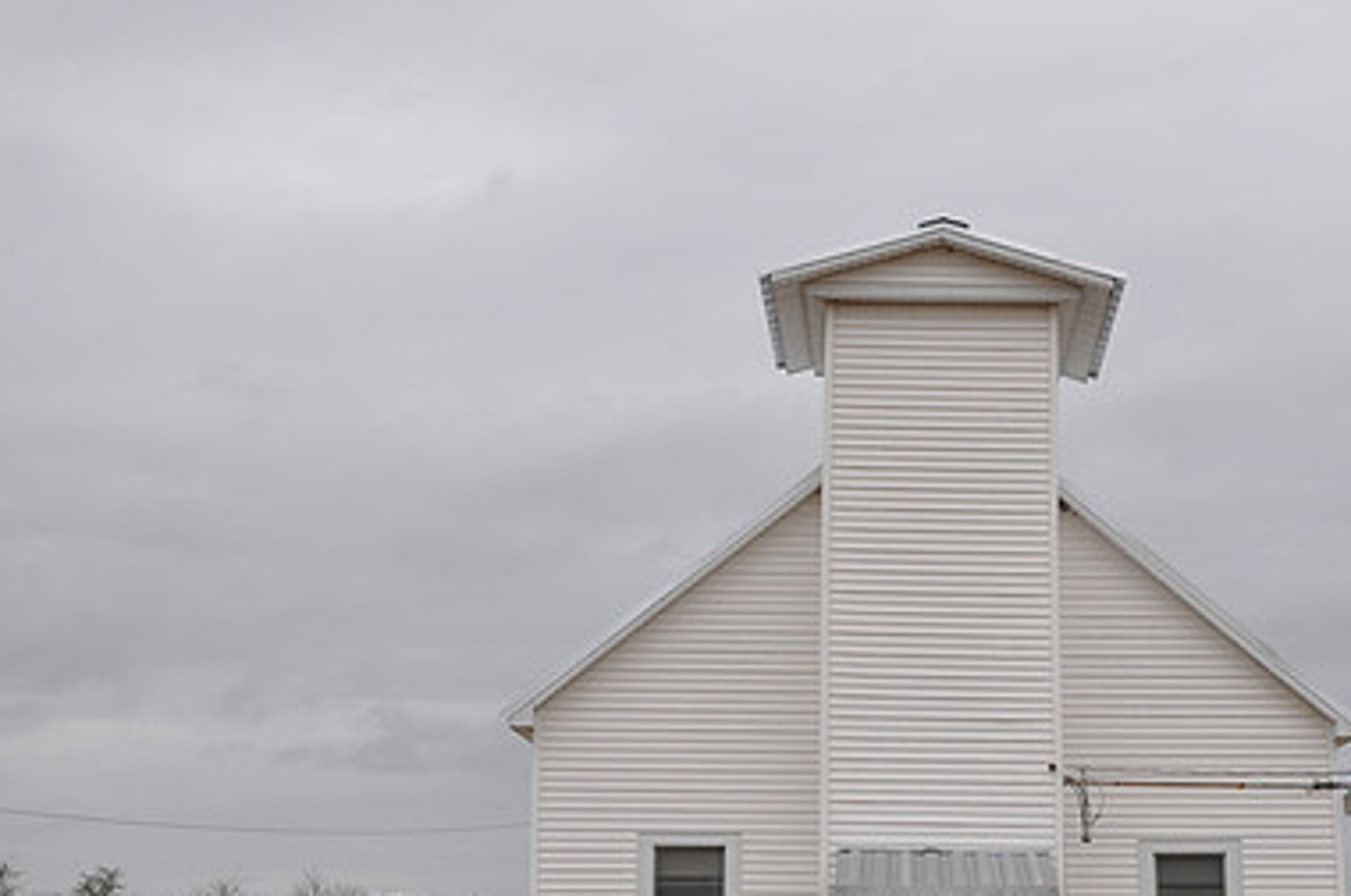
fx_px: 2061
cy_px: 663
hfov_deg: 35.6
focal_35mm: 55
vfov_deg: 24.3
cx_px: 988
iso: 200
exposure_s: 1/40
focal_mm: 24
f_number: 6.3
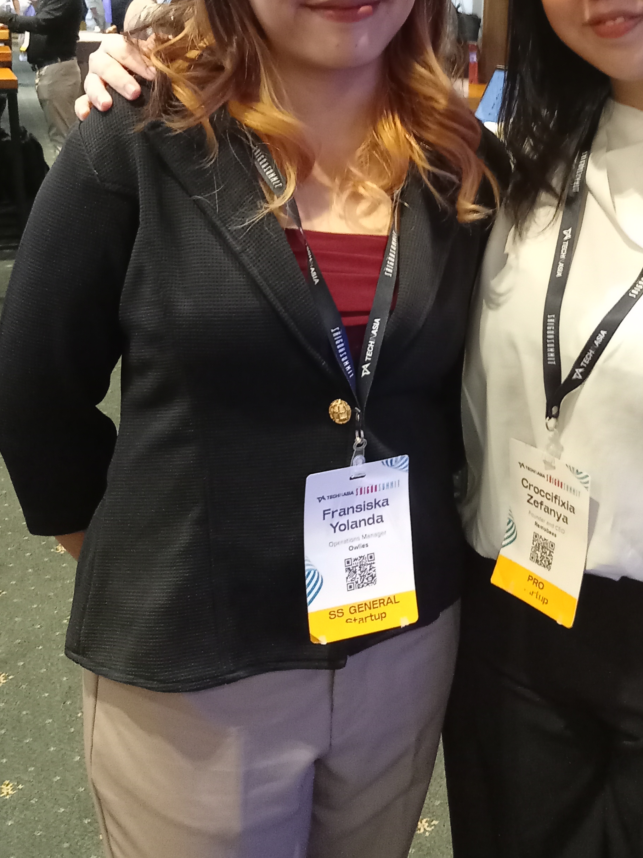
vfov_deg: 42.2
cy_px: 265
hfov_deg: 32.5
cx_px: 441
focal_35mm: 44
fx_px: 1090
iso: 1563
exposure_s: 1/20
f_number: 1.8
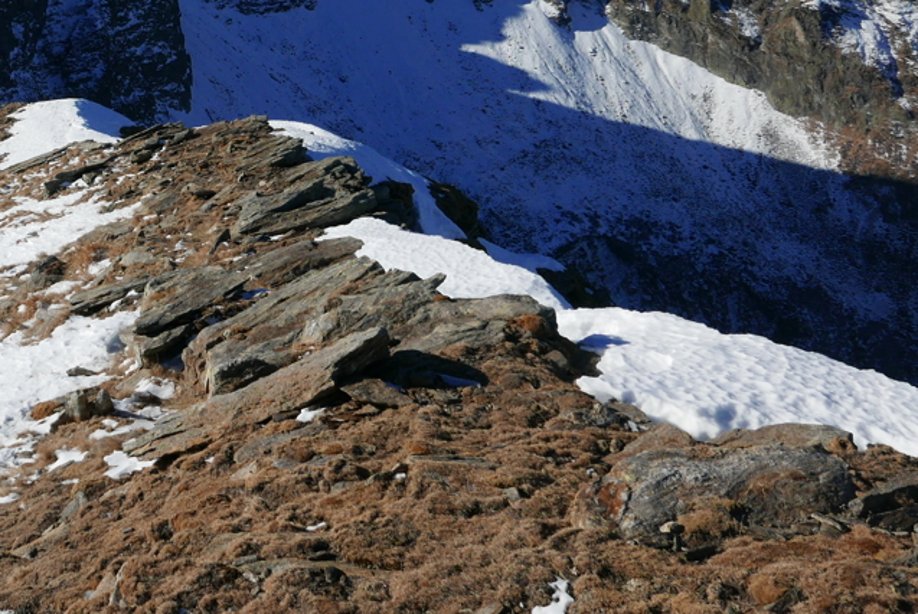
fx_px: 1200
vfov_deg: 27.7
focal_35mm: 47
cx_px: 83
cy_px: 65
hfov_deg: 38.8
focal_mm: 11.4
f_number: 5.6
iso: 200
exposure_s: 1/1300
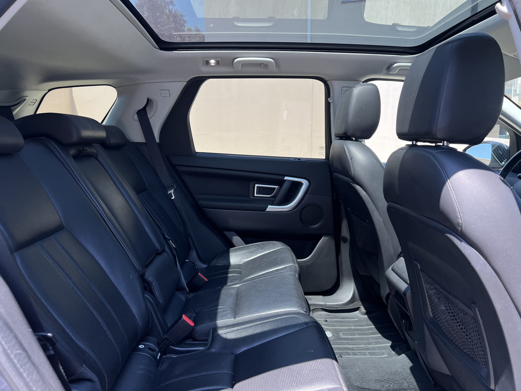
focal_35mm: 26
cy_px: 196
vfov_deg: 53.1
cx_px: 260
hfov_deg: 67.3
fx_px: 391
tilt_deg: -9.5
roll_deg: -0.1
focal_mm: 5.7
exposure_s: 1/718
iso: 50
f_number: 1.5
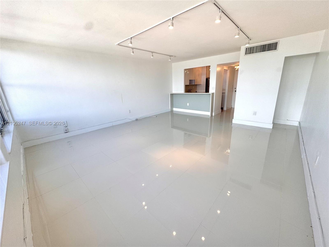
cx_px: 164
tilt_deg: -16.0
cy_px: 124
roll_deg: +2.7
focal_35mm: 14
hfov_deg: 102.1
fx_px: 133
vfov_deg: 85.7
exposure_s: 1/221
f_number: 2.2
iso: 40
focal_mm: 2.22
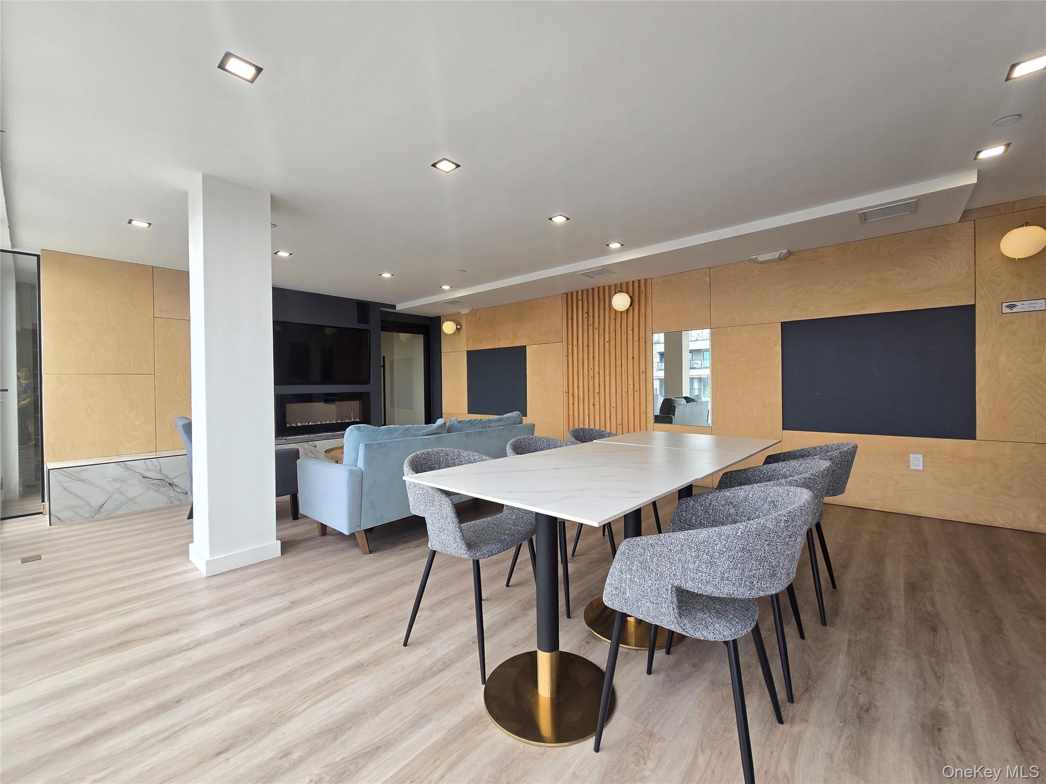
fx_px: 393
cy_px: 392
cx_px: 523
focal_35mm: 13
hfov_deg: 106.2
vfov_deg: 89.9
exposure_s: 1/120
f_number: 2.2
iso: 50
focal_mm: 2.2
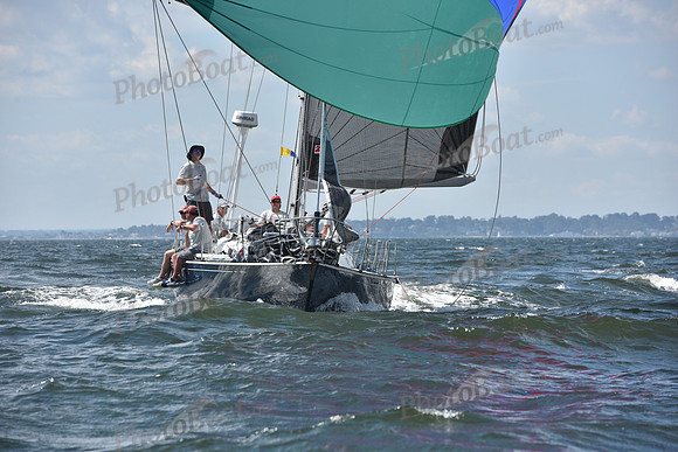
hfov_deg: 10.3
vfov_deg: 6.9
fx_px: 3767
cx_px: 339
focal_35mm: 200
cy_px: 226
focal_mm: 200
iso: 320
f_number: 9
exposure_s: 1/1250
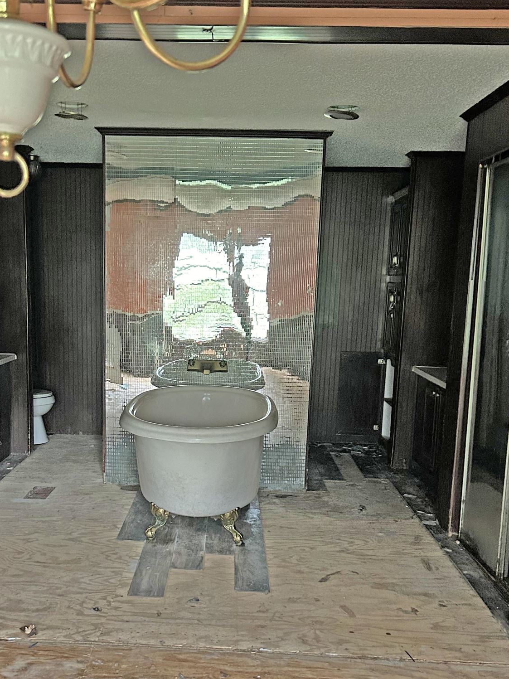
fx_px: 784
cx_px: 194
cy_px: 420
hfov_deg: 35.8
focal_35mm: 40
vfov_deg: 46.4
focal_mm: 5.7
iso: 640
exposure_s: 1/30
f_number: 1.5
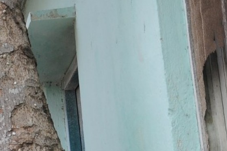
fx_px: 1185
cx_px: -169
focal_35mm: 188
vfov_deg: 7.2
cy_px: 192
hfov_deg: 10.4
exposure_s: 1/400
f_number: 4.5
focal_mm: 31
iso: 250
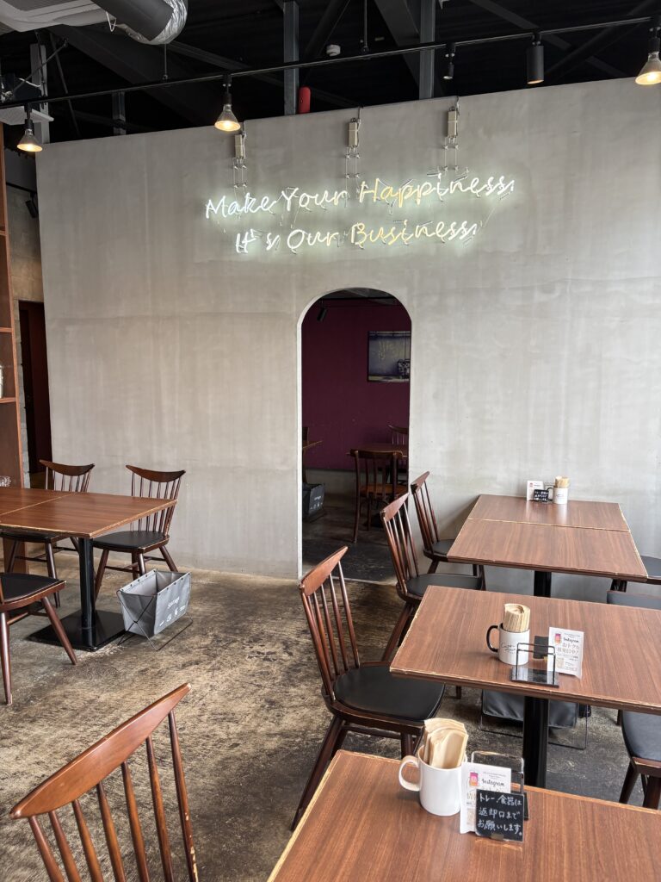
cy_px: 441
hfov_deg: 53.1
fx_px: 662
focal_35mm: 26
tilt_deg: -6.3
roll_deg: +0.9
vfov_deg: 67.3
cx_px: 330
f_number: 1.6
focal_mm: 5.96
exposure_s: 1/120
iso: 80
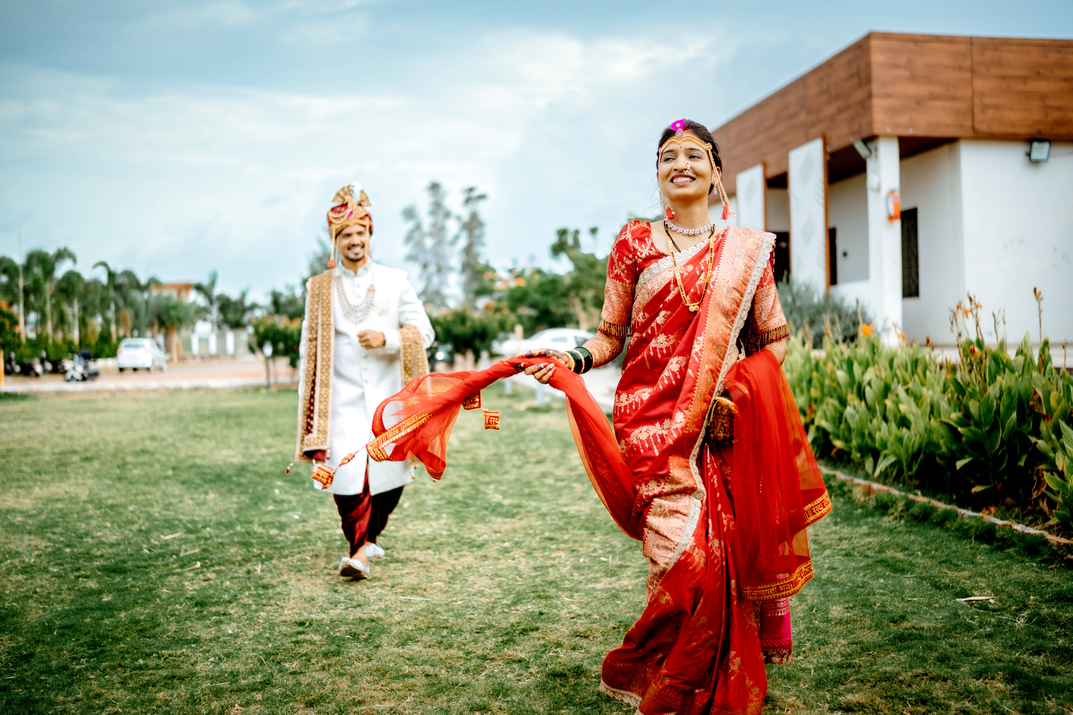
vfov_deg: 37.9
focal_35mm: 35
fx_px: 1043
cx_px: 536
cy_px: 358
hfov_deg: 54.4
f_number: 1.4
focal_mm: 35
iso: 100
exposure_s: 1/1600
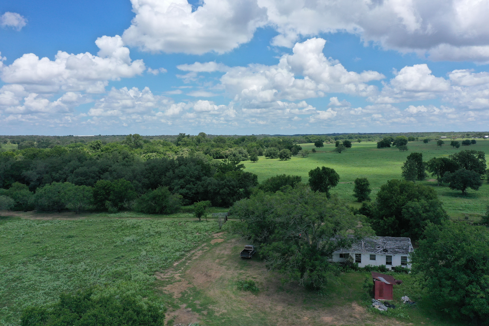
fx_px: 380
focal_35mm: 28
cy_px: 163
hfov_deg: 65.5
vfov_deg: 46.4
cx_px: 244
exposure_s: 1/60
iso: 100
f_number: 5
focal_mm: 10.26
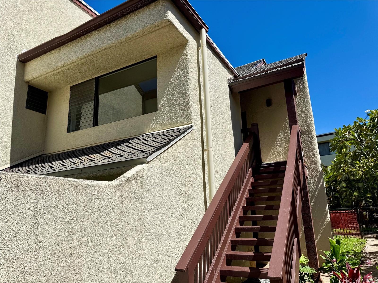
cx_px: 189
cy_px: 142
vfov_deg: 56.8
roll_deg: +2.1
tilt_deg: +15.4
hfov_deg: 71.6
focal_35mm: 24
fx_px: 262
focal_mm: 6.76
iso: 80
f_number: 1.78
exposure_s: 1/7353
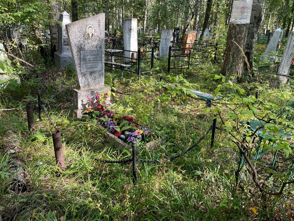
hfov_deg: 67.3
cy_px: 110
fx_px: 221
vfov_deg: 53.1
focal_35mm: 26
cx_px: 147
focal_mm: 4.2
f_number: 1.6
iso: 50
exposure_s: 1/121
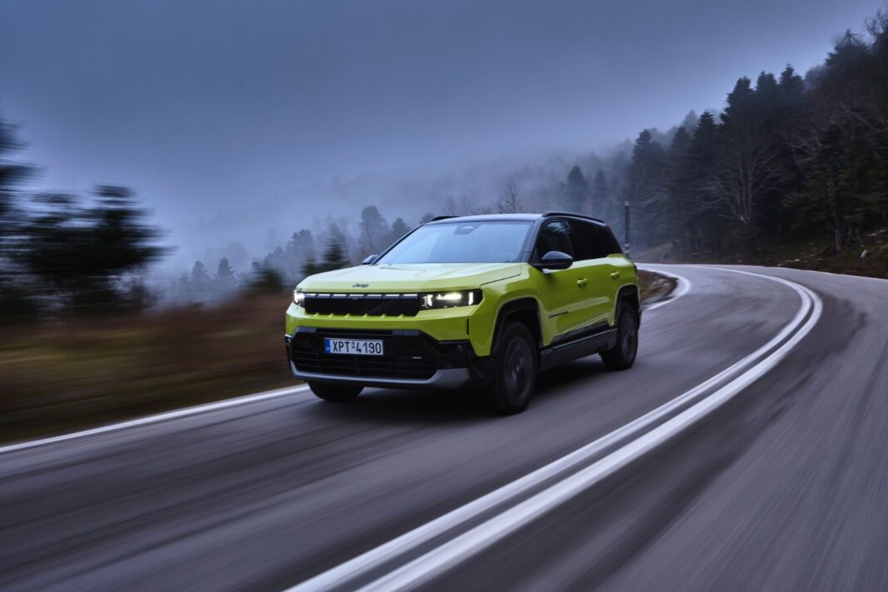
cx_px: 444
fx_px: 814
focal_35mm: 33
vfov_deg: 40.0
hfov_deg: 57.2
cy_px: 296
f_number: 11
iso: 125
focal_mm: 22
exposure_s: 1/10
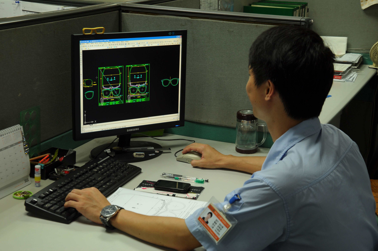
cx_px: 189
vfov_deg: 20.1
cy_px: 126
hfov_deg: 29.9
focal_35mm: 68
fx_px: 708
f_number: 9
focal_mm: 45
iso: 200
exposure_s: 1/4
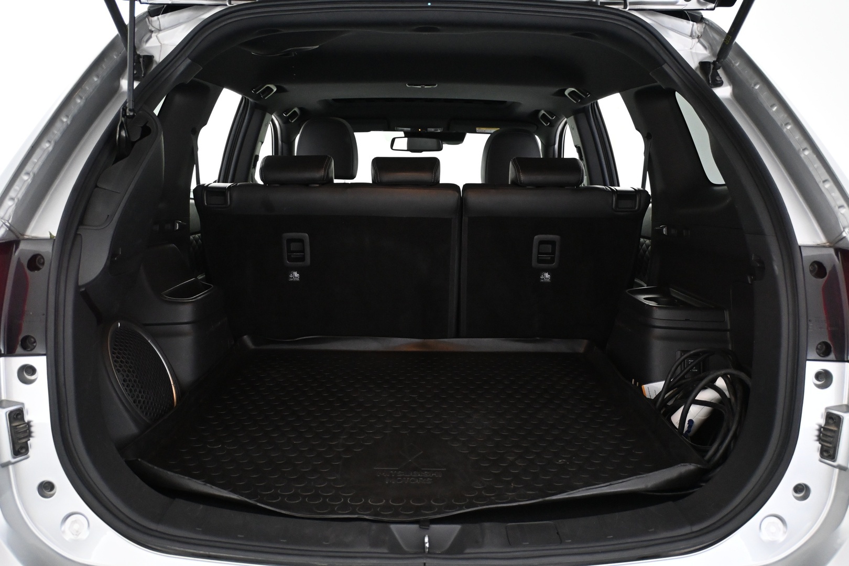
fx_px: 743
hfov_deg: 59.5
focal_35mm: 32
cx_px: 424
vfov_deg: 41.7
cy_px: 283
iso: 3200
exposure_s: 1/80
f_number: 4
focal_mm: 21
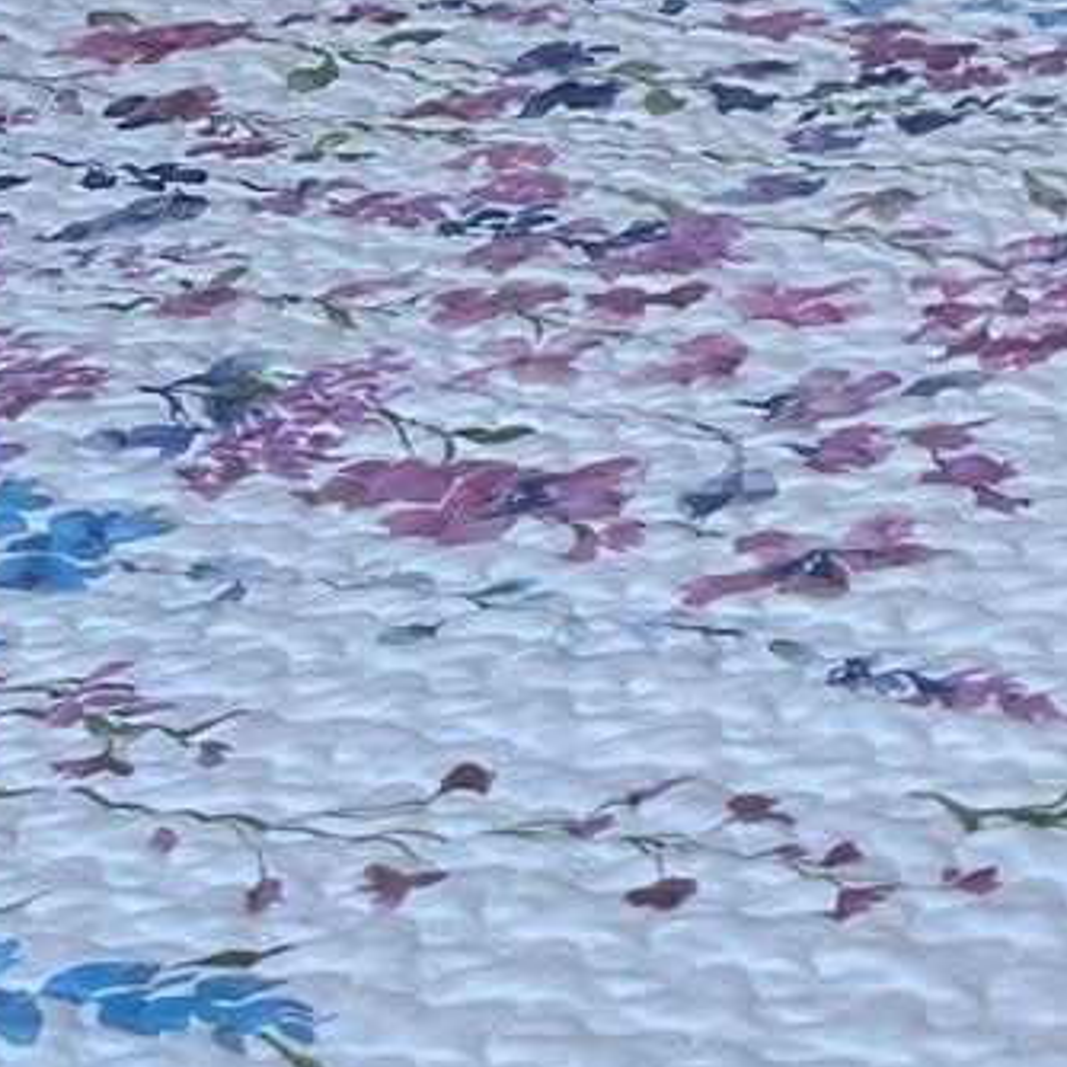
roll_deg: -0.1
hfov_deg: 12.6
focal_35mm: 110
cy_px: -575
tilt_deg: -7.6
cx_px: 2511
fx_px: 3836
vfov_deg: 14.6
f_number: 1.5
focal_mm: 5.7
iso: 50
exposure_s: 1/121
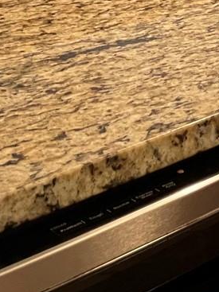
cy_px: -165
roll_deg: -2.5
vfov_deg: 16.3
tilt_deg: -9.2
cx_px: 495
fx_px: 920
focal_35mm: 109
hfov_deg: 11.6
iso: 250
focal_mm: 5.1
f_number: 1.6
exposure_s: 1/60
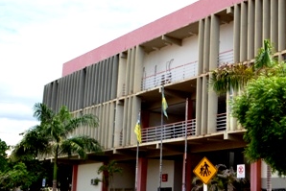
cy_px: 97
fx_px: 461
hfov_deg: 31.4
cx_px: 298
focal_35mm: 58
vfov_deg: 23.4
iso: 100
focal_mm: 18
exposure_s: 1/200
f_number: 8
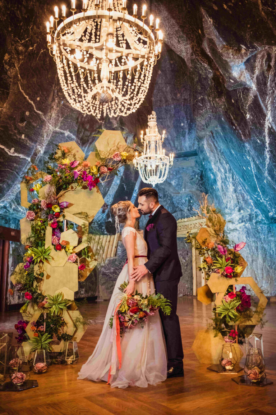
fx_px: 402
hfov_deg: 37.9
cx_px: 138
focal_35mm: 35
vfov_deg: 54.4
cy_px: 208
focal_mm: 23
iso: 2000
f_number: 2.2
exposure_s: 1/60
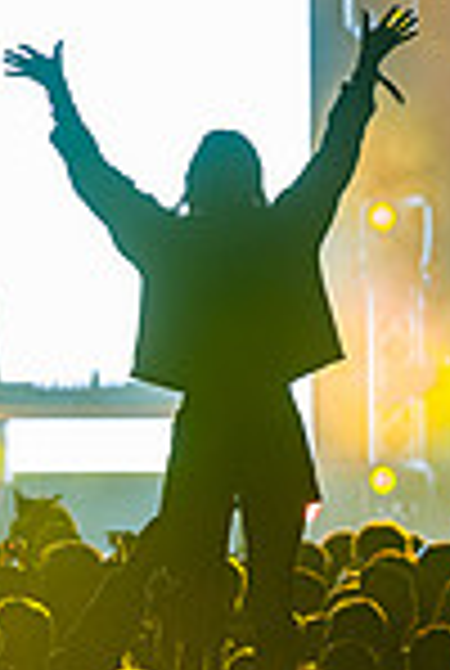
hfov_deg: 3.3
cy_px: 247
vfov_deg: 4.9
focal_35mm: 419
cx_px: 256
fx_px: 7819
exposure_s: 1/100
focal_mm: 139
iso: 500
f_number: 3.5
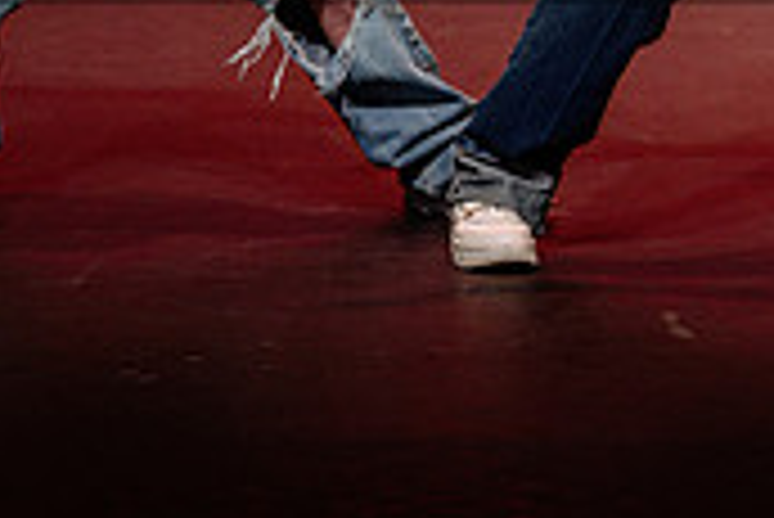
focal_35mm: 543
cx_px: 1117
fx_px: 11684
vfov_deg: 2.5
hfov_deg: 3.8
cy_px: -393
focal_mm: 135
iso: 1250
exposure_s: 1/500
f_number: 2.8
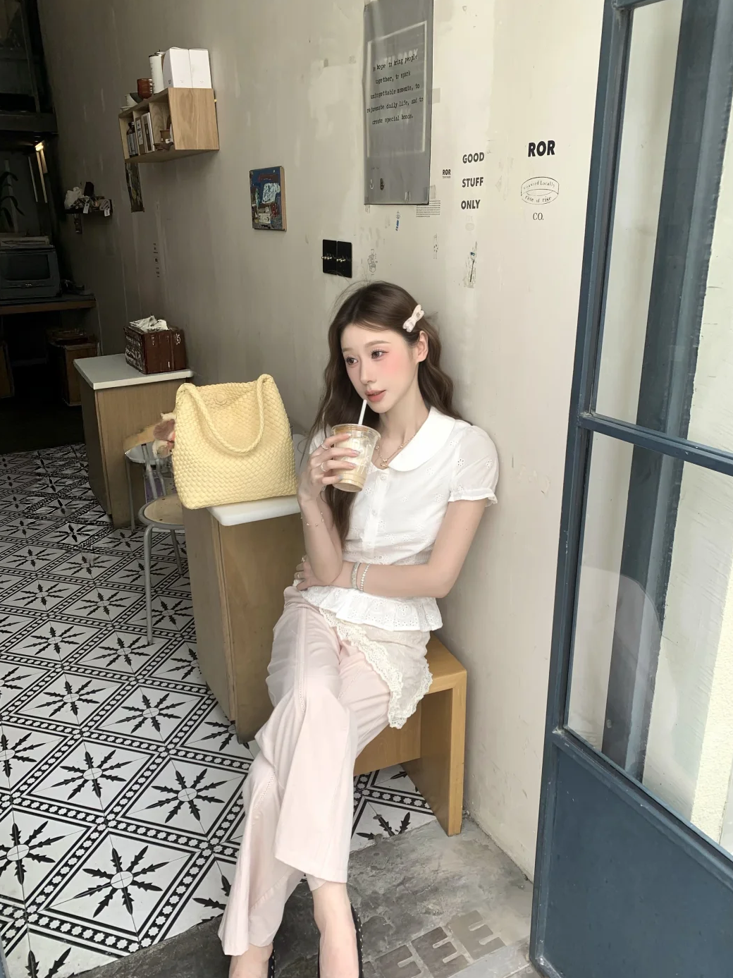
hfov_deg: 51.3
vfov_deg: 65.3
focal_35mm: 27
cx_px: 366
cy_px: 500
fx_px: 762
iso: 25
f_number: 1.8
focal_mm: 4.25
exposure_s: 1/247
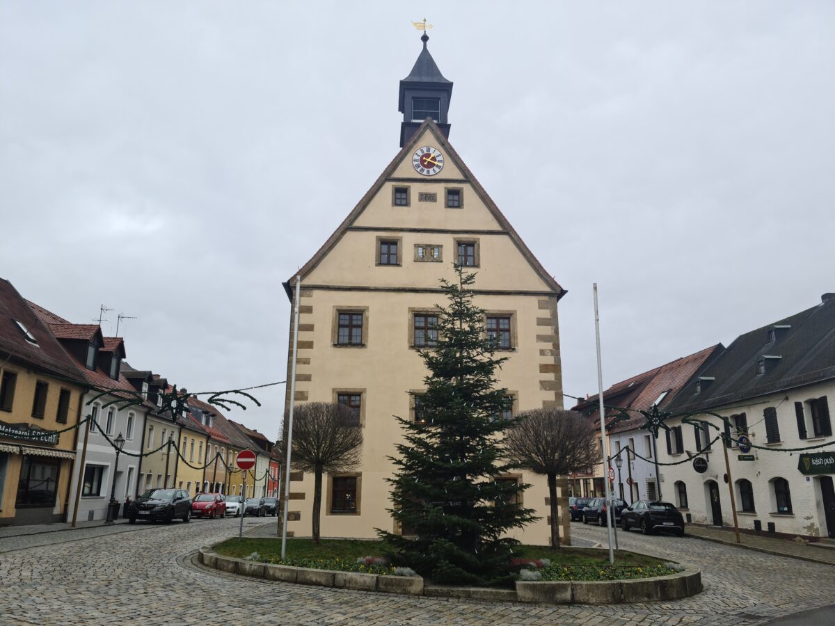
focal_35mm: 27
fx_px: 651
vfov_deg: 51.4
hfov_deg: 65.3
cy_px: 313
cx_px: 418
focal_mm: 5.9
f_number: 2
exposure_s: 1/119
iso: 25
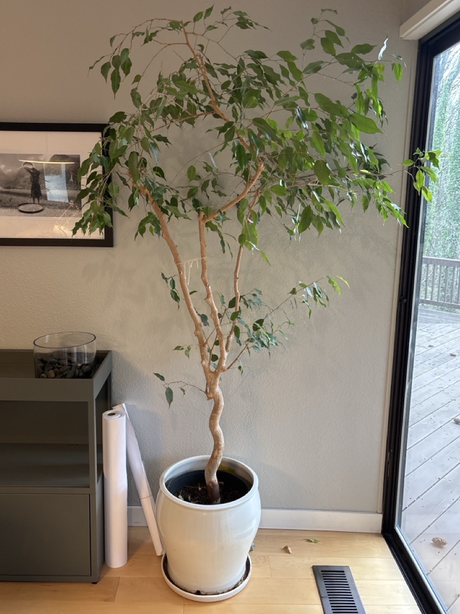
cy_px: 282
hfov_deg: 46.8
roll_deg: -1.7
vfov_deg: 59.9
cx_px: 214
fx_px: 531
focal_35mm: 30
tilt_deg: -9.4
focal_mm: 5.96
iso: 160
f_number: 1.6
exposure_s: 1/60
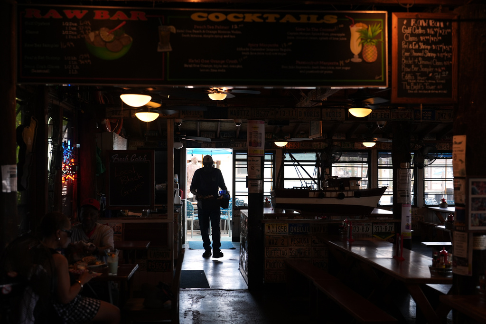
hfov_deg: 39.6
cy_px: 162
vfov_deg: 27.0
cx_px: 243
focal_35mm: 50
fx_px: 675
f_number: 2.8
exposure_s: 1/320
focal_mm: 50
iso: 400
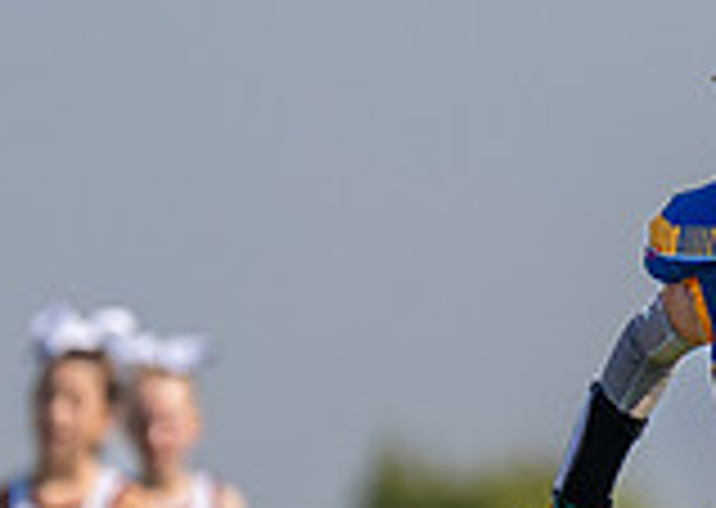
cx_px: 771
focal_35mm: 1418
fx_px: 28786
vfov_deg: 1.0
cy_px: 486
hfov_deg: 1.4
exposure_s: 1/4000
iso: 160
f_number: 2.8
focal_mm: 200
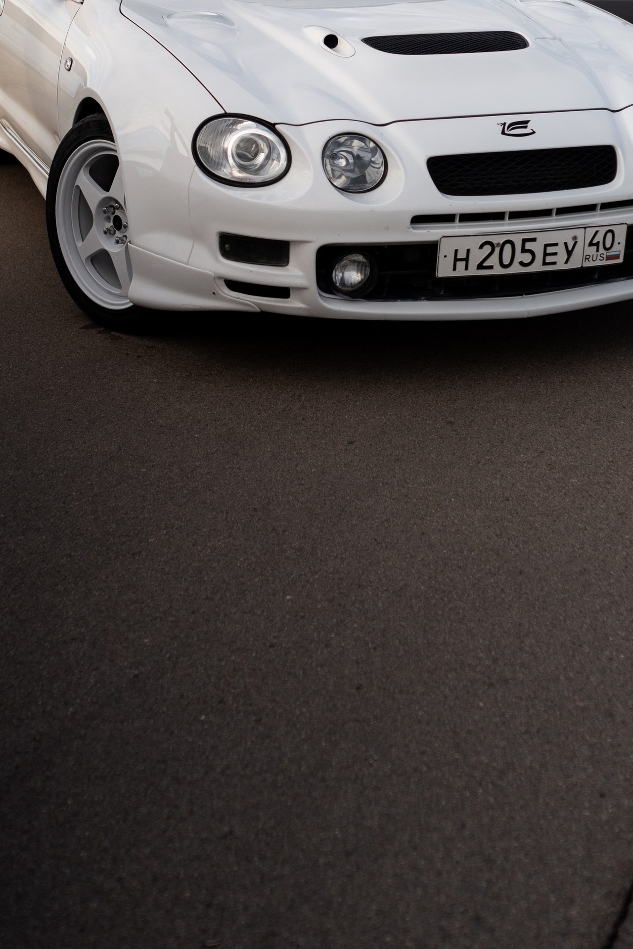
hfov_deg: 19.5
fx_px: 1846
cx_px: 303
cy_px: 135
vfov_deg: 28.0
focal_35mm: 70
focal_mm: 35
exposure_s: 1/2000
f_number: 2.2
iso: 100
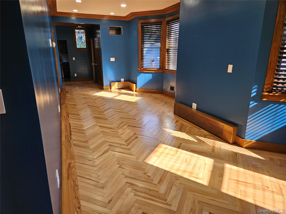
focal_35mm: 23
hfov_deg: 73.9
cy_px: 107
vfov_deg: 58.9
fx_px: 190
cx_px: 143
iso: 32
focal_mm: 5.4
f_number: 1.8
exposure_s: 1/120
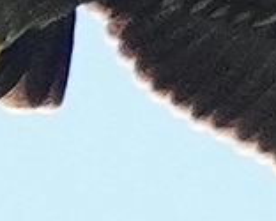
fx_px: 26613
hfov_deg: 0.6
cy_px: -124
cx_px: 163
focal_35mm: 3256
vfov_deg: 0.5
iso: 1250
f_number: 7.1
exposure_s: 1/2000
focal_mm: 600
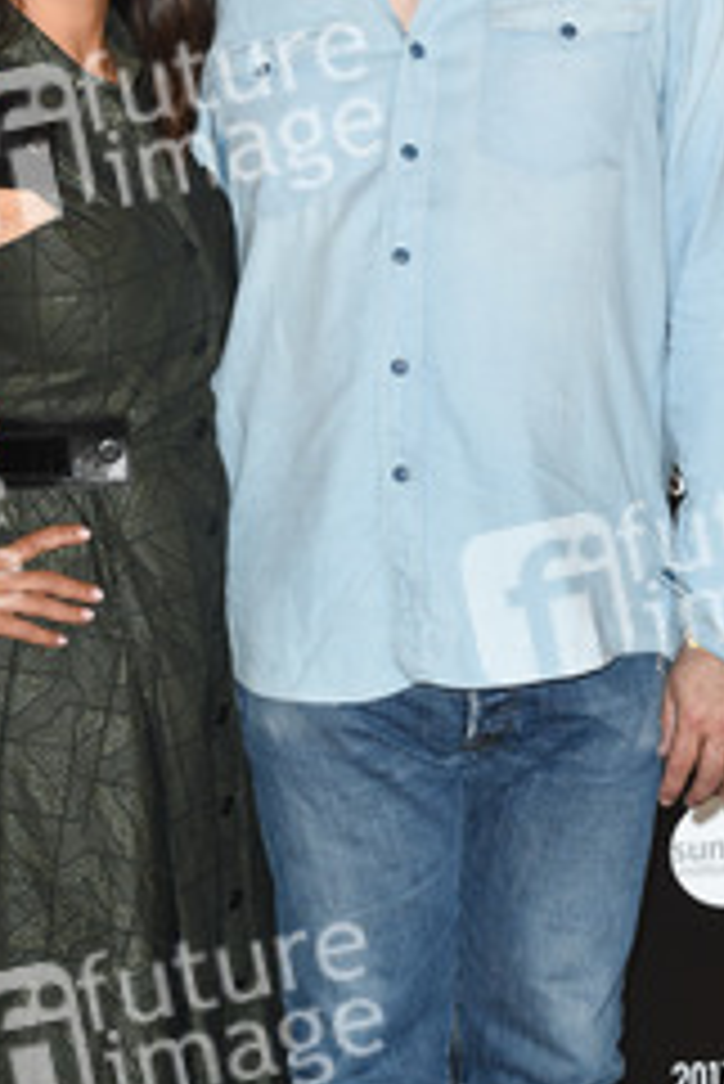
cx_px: 286
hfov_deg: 9.0
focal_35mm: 153
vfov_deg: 13.4
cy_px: 355
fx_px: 4609
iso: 1600
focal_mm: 92
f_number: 4
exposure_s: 1/250
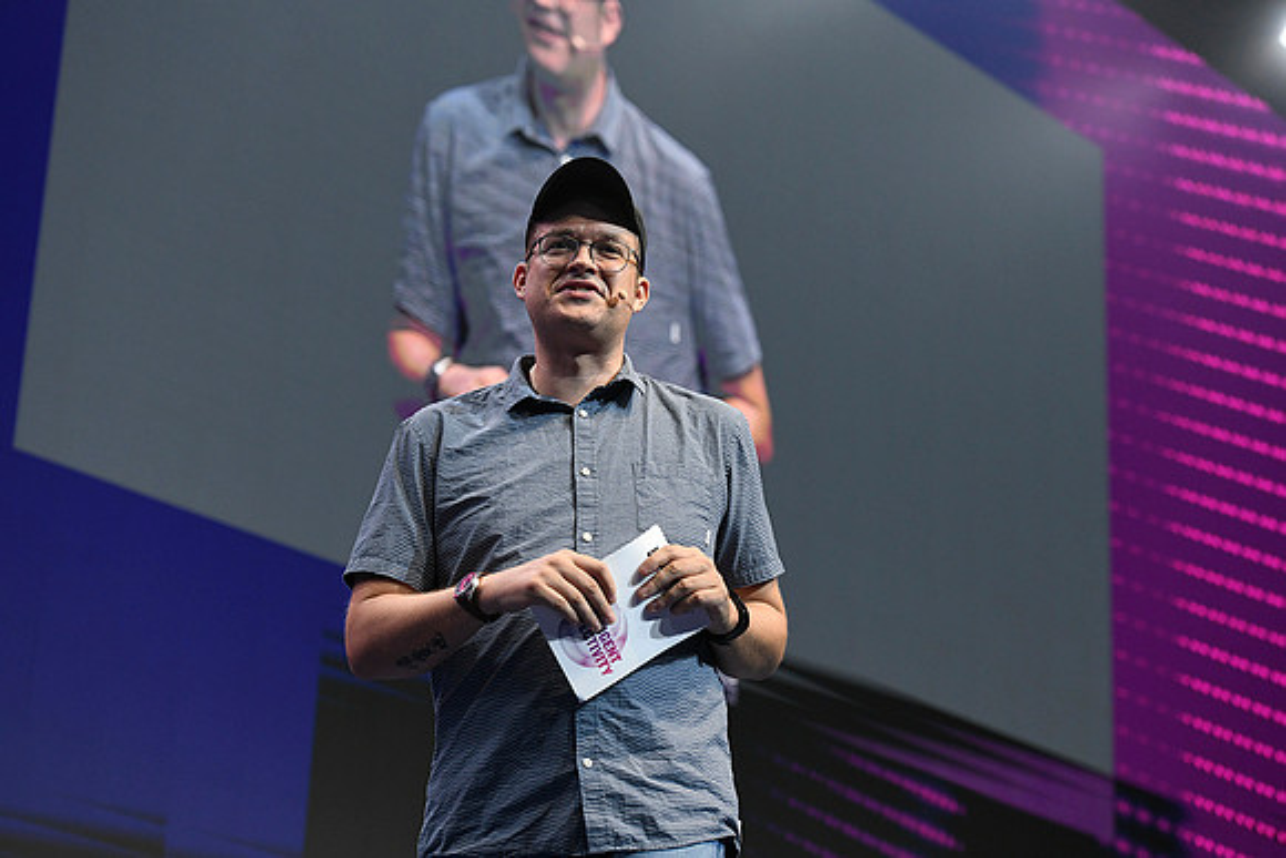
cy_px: 429
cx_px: 643
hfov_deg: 23.6
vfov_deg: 15.9
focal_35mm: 86
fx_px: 3073
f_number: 4
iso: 2000
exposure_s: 1/250
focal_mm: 86
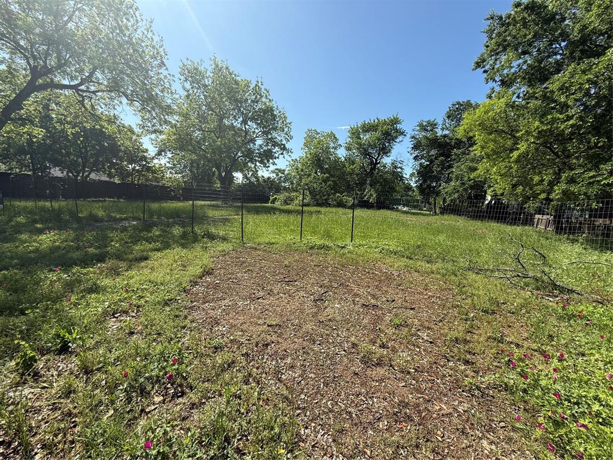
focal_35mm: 14
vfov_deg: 85.7
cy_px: 230
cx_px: 306
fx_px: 248
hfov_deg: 102.1
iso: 50
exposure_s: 1/1211
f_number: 2.2
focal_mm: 2.22
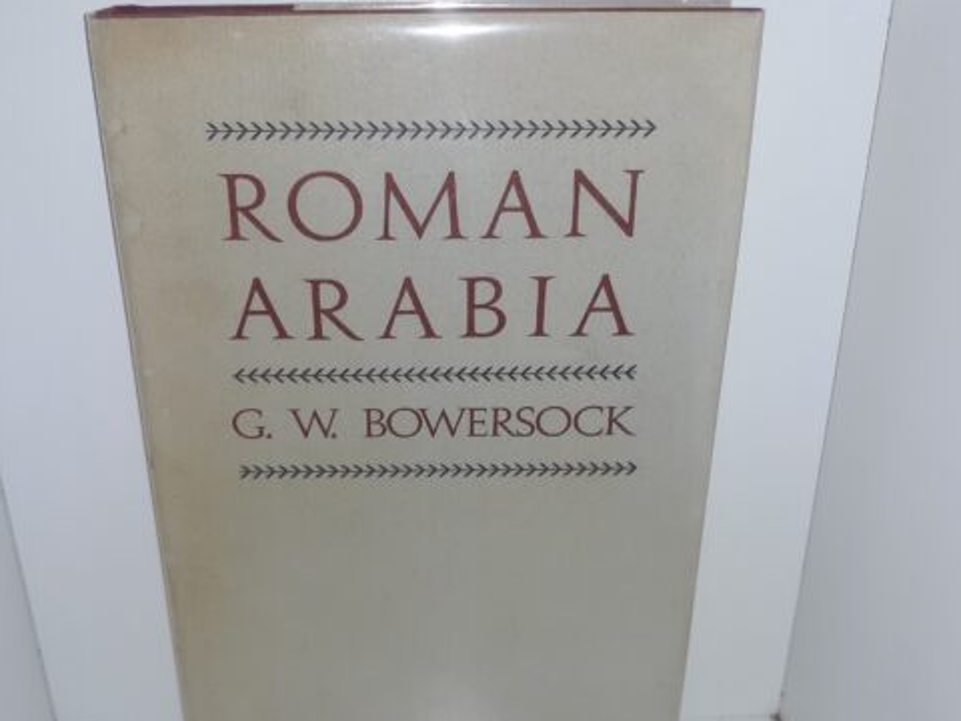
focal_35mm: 35
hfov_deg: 52.6
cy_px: 411
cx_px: 436
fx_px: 972
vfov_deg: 40.6
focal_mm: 3.7
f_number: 1.7
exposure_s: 1/217
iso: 40
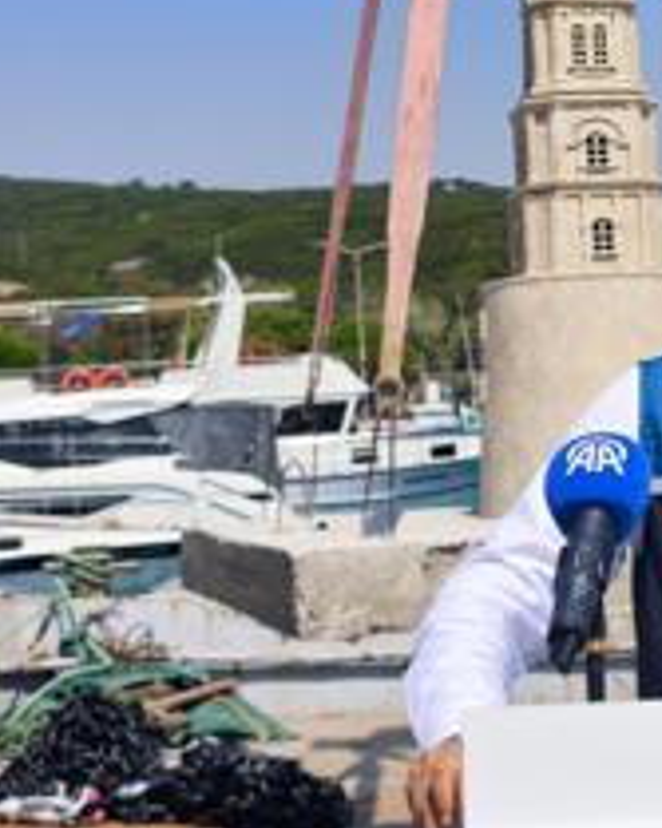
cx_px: 729
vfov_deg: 19.2
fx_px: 2451
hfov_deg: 15.0
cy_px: 321
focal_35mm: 100
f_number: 1.6
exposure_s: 1/5327
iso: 50
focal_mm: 6.57
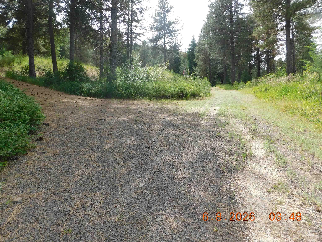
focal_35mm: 23
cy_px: 121
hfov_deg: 73.9
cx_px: 161
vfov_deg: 58.9
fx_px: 214
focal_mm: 4
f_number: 3
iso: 125
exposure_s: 1/640
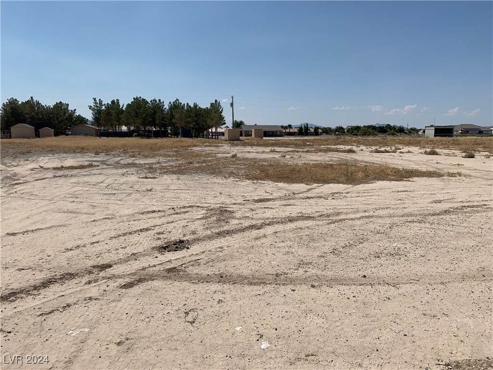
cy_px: 185
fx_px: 370
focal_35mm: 26
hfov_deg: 67.3
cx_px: 246
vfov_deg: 53.1
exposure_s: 1/6452
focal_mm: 4.25
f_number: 1.8
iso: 25
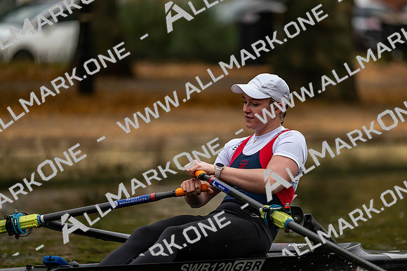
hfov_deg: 5.2
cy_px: 136
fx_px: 4523
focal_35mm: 400
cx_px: 204
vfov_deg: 3.4
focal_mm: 400
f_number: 4.5
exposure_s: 1/2500
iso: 1400
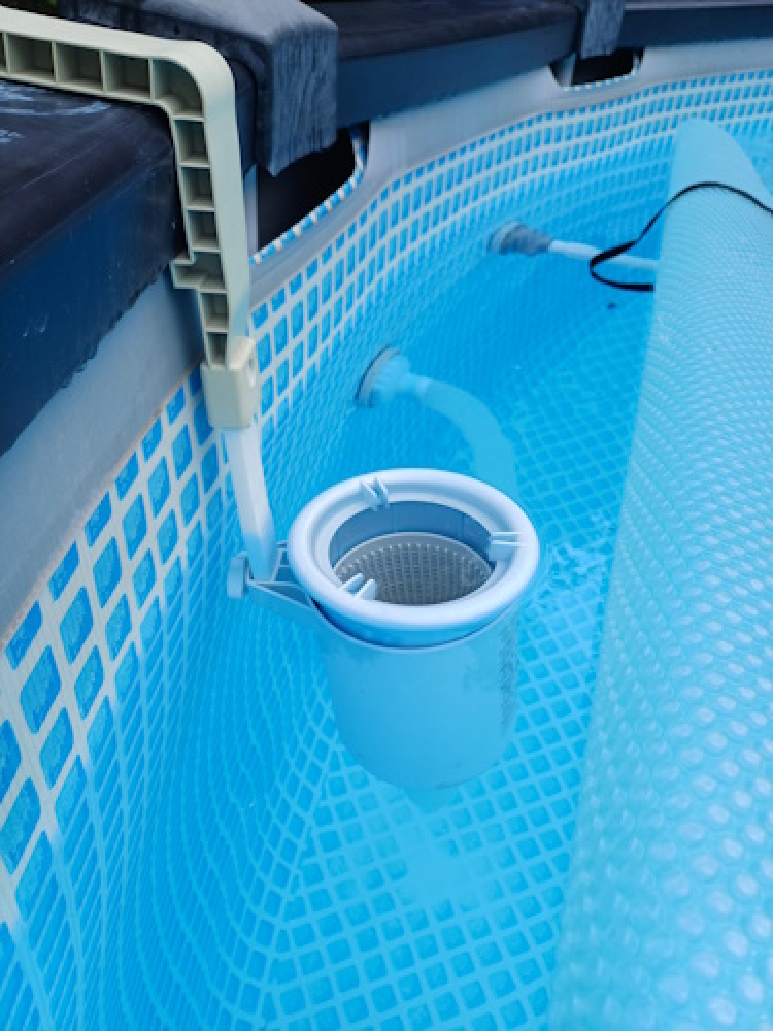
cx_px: 386
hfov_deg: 54.9
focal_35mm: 25
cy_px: 516
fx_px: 744
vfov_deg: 69.4
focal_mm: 4.65
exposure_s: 1/766
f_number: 1.8
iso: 50
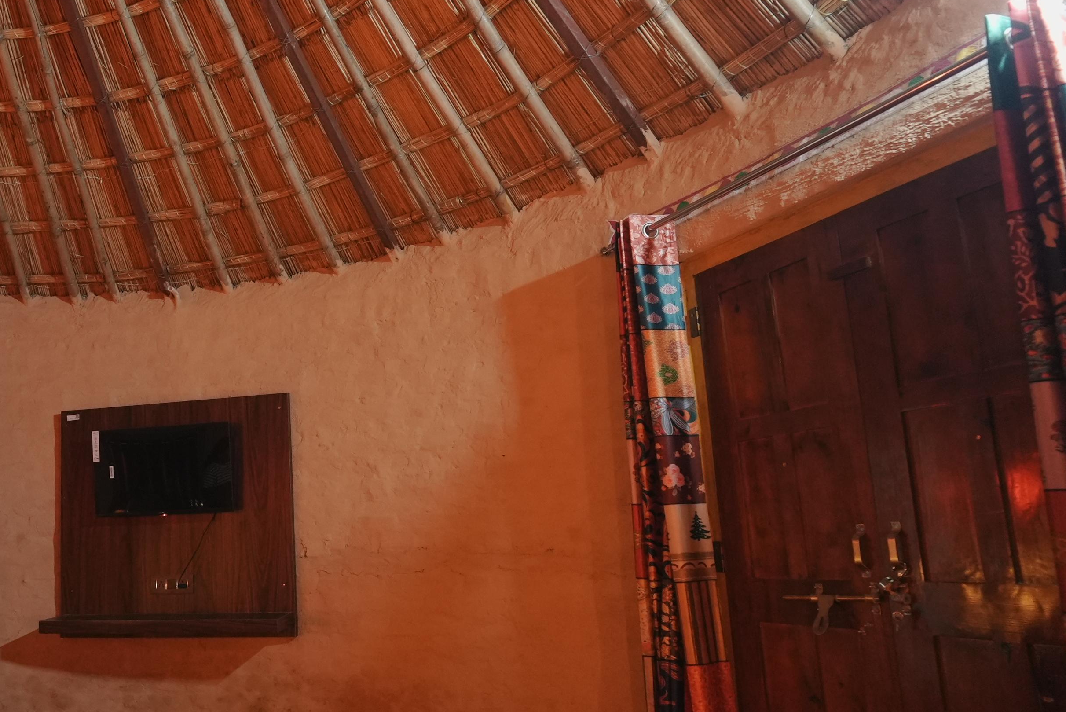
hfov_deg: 62.9
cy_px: 420
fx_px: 829
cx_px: 312
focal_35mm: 28
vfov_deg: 46.2
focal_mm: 16
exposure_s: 1/60
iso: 5000
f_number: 2.8
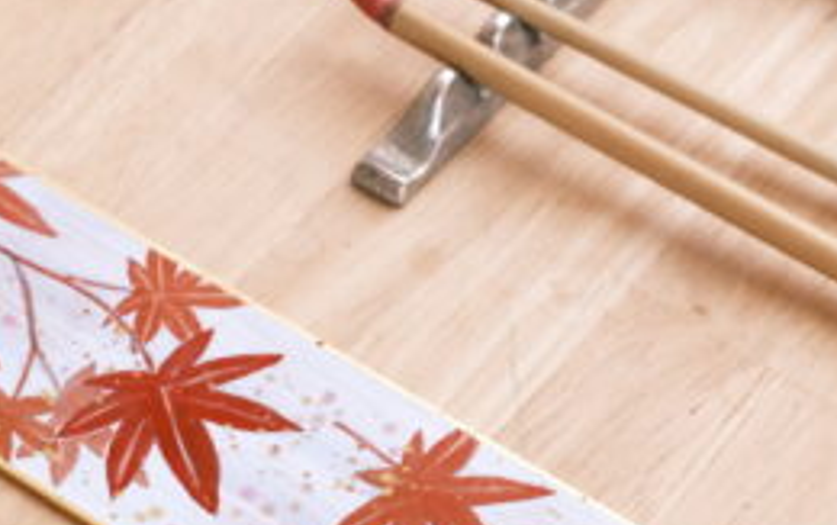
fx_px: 3790
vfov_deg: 7.9
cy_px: 169
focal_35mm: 166
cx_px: 248
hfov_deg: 12.6
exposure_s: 1/20
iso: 125
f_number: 2.8
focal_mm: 35
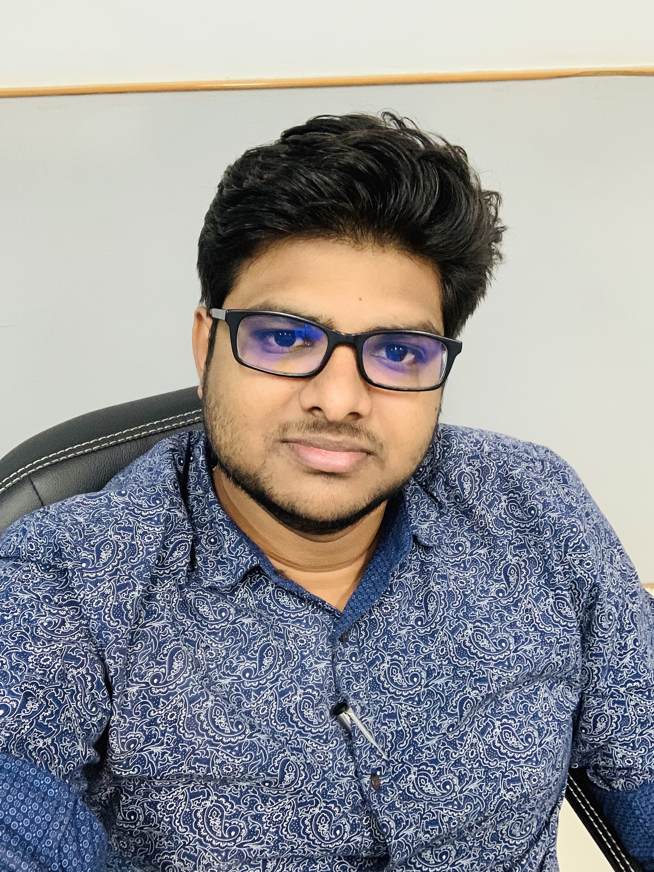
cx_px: 327
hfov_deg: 44.2
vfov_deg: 56.8
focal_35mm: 32
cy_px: 436
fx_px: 806
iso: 320
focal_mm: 2.87
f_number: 2.2
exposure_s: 1/25
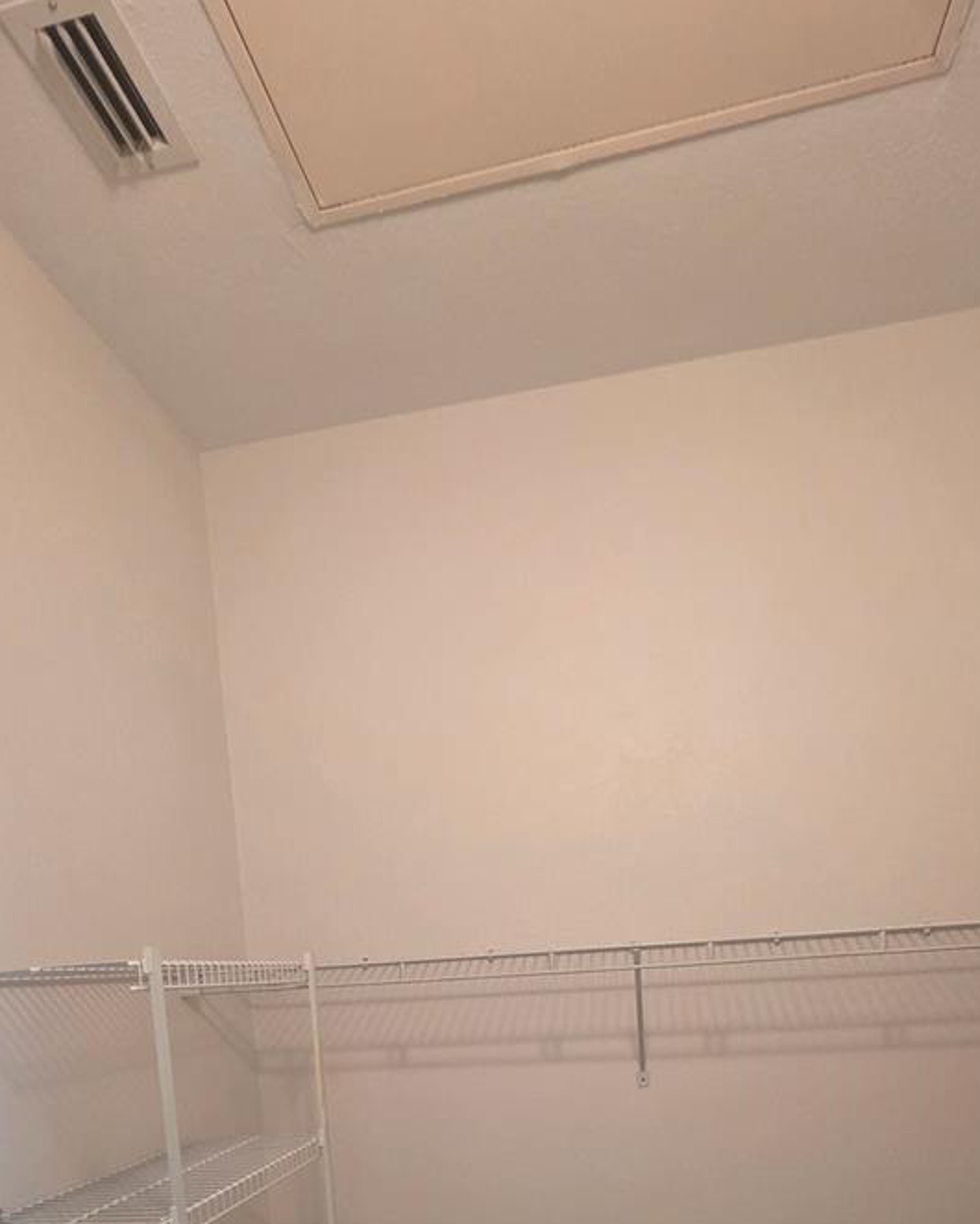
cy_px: 1074
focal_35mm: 23
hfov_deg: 60.9
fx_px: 833
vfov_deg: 62.4
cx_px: 475
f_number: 1.9
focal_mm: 2.2
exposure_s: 1/60
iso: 200
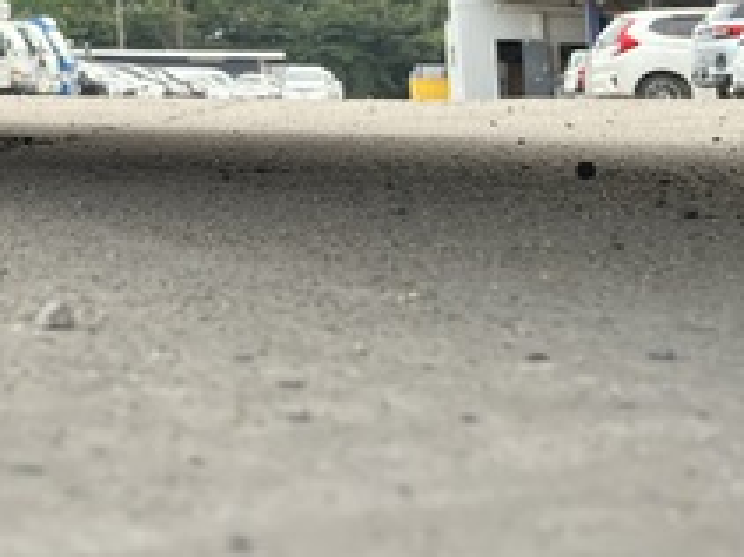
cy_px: -173
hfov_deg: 20.9
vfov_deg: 17.5
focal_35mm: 79
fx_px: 1697
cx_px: -381
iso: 50
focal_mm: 5.1
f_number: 1.6
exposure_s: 1/532
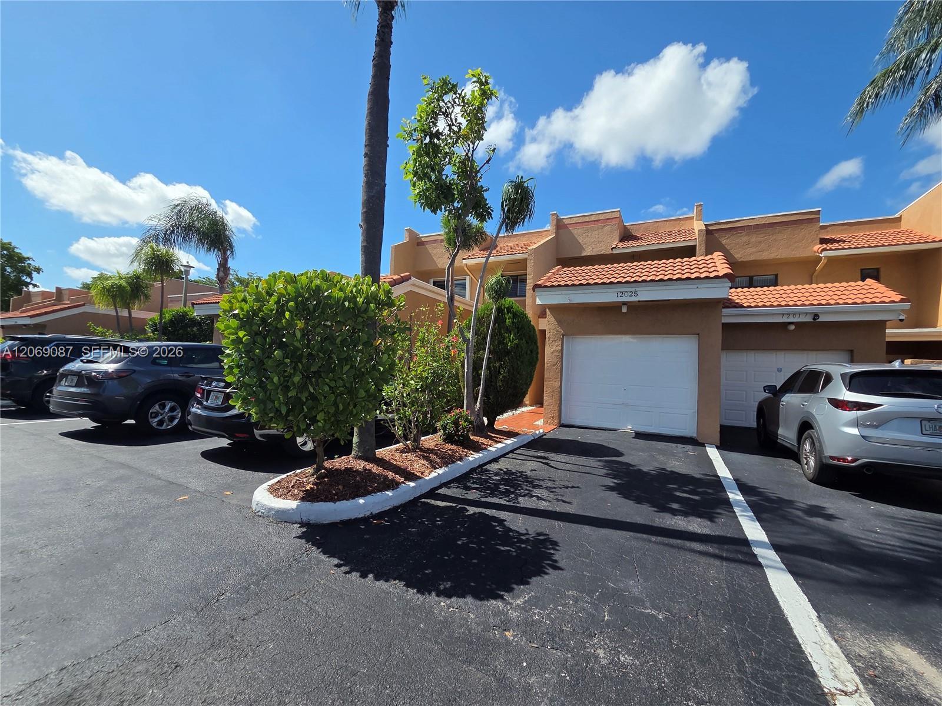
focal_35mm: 13
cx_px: 471
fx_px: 354
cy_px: 353
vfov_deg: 89.9
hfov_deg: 106.2
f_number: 2.2
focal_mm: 2.2
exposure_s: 1/2077
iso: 50
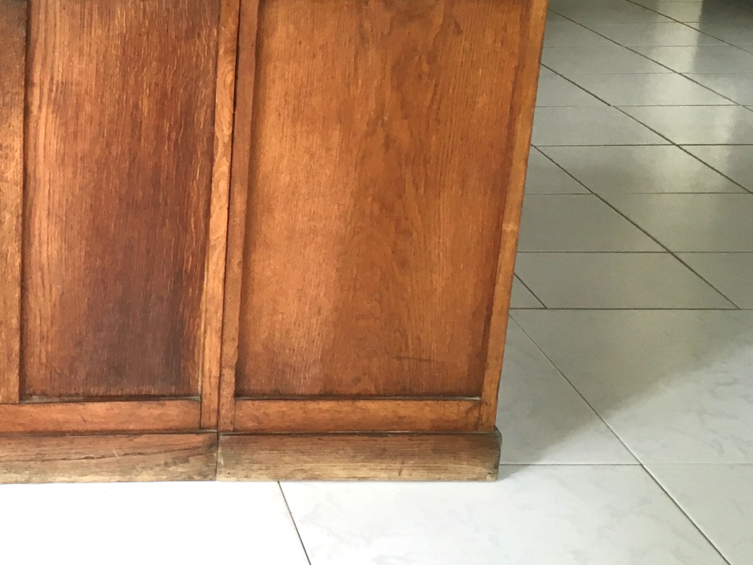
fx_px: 1284
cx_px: 3
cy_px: 158
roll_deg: +0.4
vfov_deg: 24.6
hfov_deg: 30.4
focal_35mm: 59
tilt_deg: -20.3
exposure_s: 1/33
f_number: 2.2
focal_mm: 4.15
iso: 64
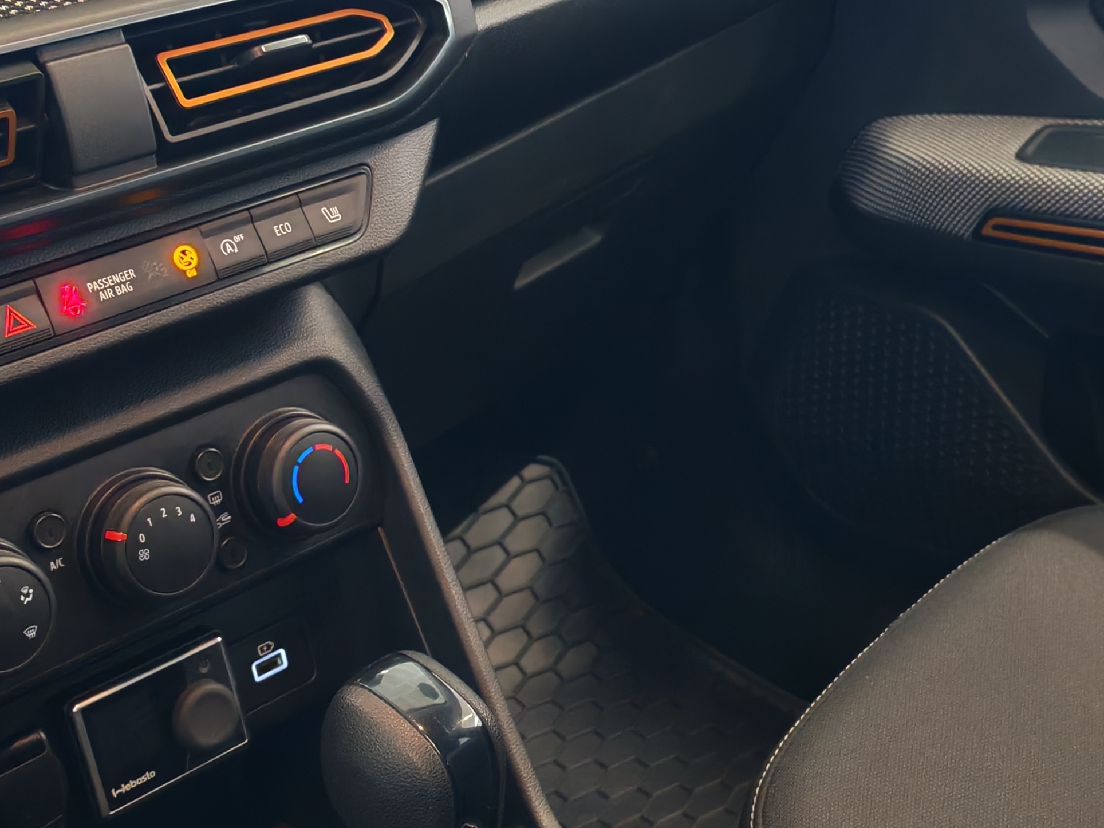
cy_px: 330
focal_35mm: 68
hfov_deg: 28.5
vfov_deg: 21.6
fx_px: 2169
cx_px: 677
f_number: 1.9
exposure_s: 1/50
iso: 1244
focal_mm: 6.12
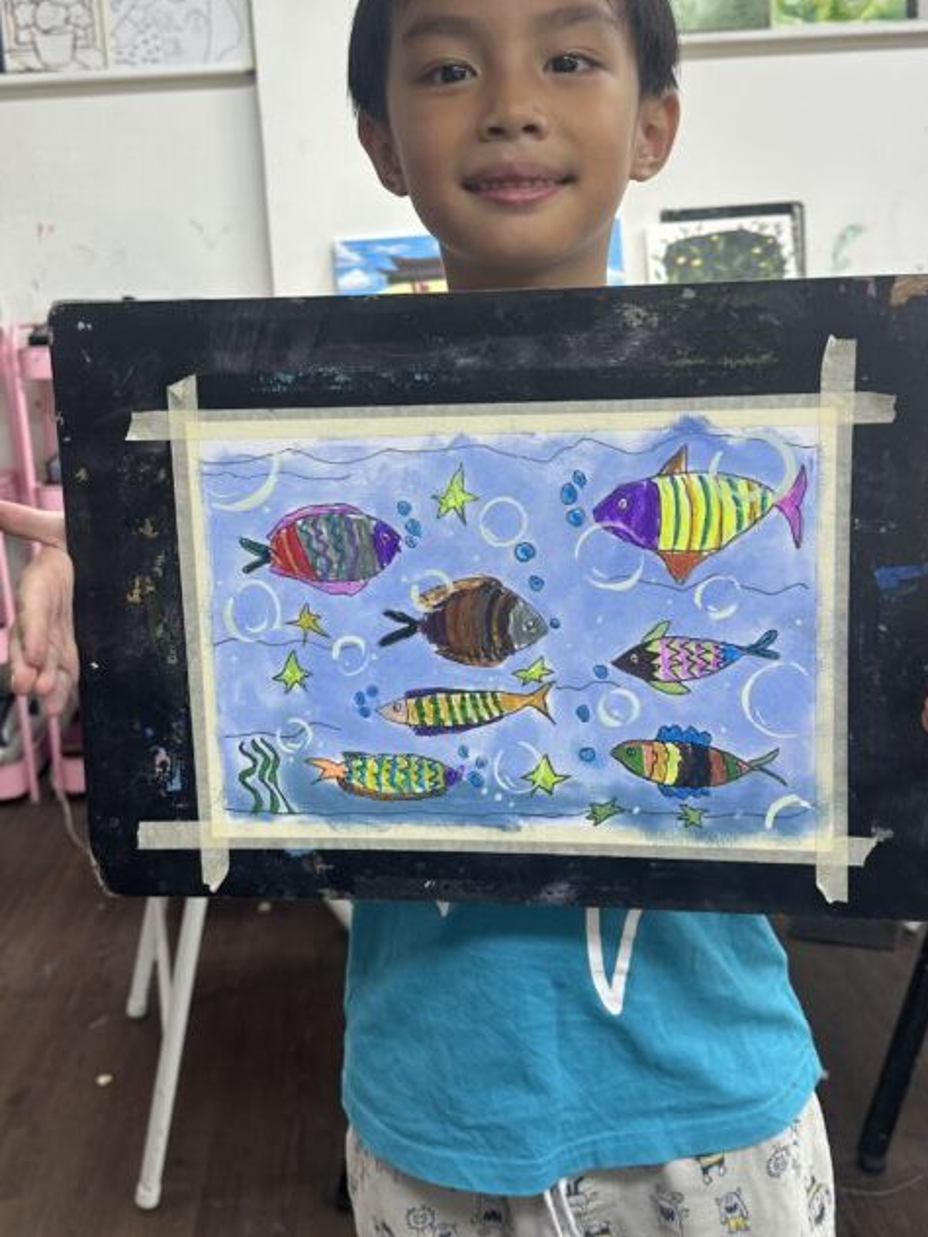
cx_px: 421
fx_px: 1358
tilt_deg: -7.3
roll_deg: +2.5
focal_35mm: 38
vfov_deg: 48.7
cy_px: 495
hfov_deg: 37.7
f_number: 1.78
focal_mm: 6.86
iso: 80
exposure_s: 1/100
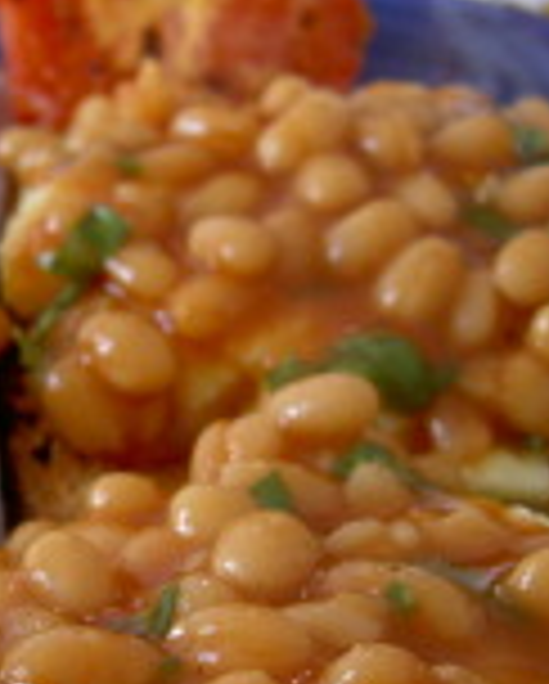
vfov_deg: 21.2
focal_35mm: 90
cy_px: 450
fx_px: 1824
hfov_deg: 16.8
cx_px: 36
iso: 100
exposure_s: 1/40.8
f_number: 2.8
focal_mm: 8
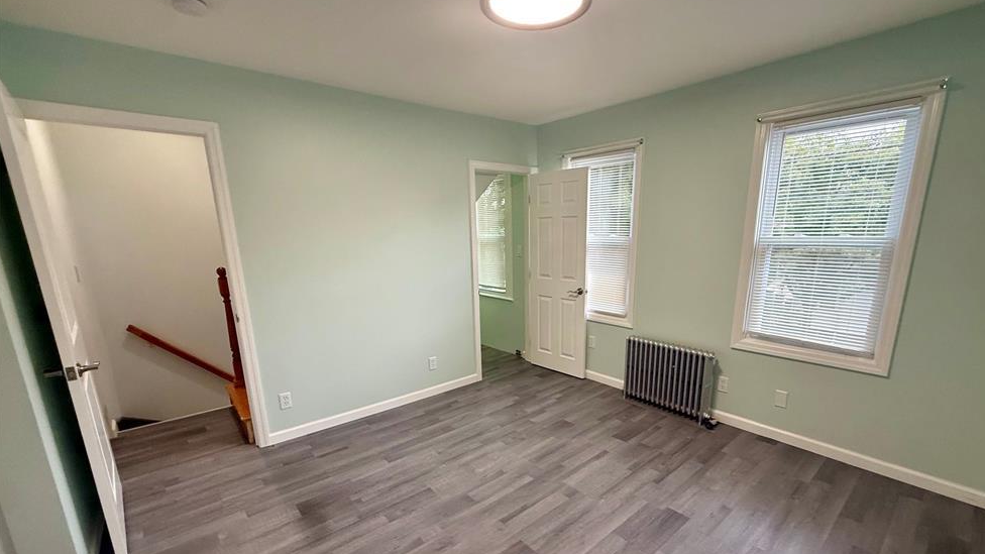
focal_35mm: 16
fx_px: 418
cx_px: 512
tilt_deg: -12.7
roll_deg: +0.1
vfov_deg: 66.6
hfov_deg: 99.3
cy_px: 324
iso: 250
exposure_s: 1/120
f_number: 2.2
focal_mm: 2.22
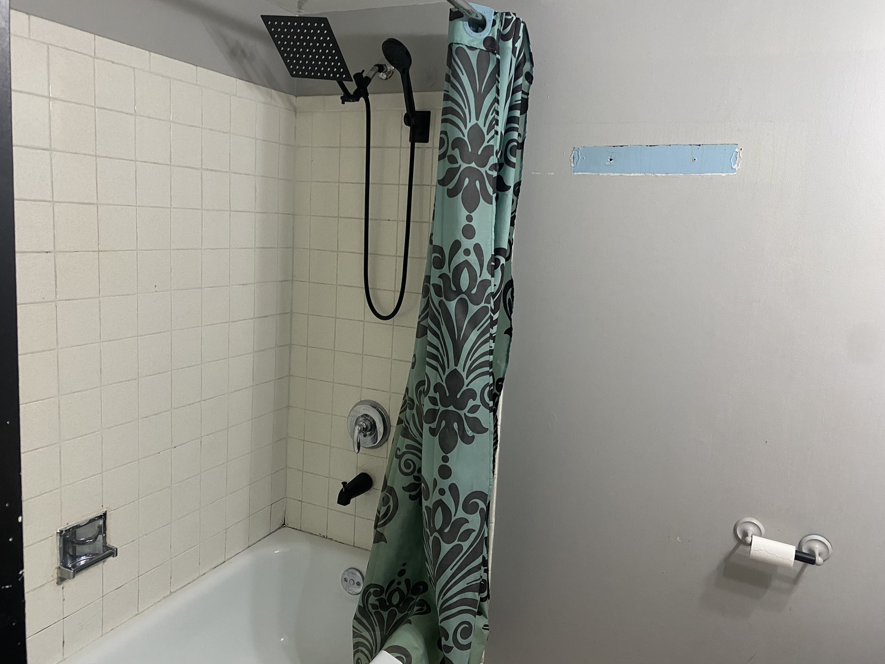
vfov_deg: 53.1
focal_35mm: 26
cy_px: 332
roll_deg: -3.4
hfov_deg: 67.3
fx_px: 665
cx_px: 442
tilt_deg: -5.8
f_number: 1.8
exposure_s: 1/60
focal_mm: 4.25
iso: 250
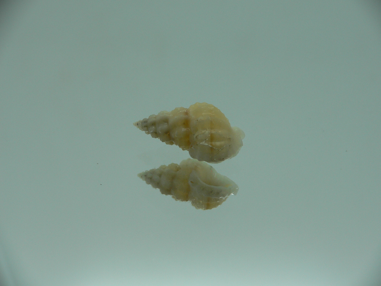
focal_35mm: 35
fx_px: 385
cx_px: 190
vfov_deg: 40.7
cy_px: 143
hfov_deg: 52.6
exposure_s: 1/60
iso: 80
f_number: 2.8
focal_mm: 4.6
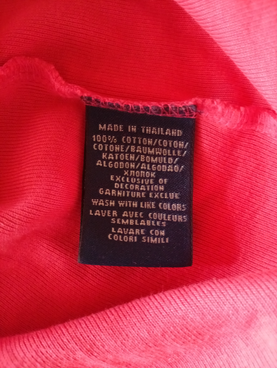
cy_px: 184
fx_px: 287
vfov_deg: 65.2
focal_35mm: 27
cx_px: 138
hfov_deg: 51.5
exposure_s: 1/20
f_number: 1.8
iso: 816
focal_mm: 3.84
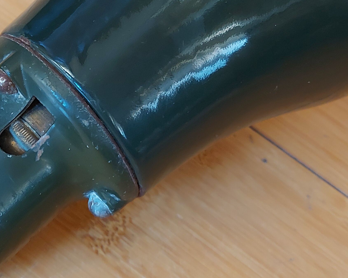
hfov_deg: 29.3
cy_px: 50
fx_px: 659
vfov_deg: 23.4
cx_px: 104
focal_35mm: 64
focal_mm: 5.23
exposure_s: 1/33
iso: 400
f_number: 1.8
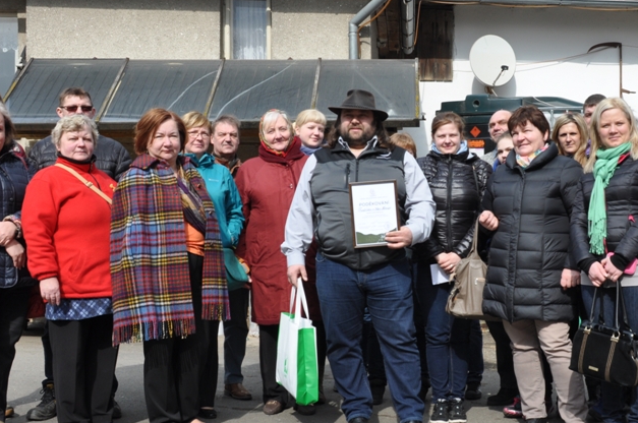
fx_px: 867
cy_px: 241
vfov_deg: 27.4
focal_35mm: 49
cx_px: 437
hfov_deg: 39.8
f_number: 9
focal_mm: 20
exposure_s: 1/320
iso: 200
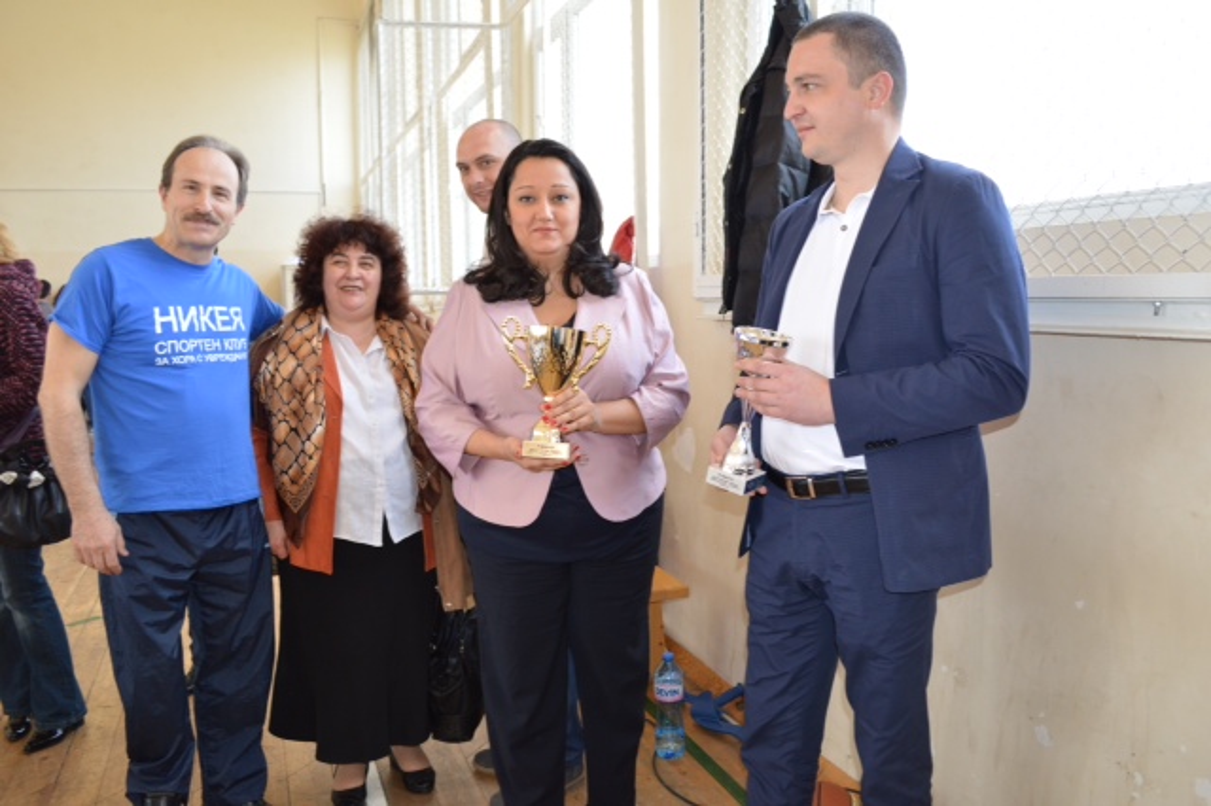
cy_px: 403
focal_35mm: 27
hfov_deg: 67.4
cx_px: 606
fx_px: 908
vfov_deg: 47.9
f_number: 4
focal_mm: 18
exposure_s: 1/100
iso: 400
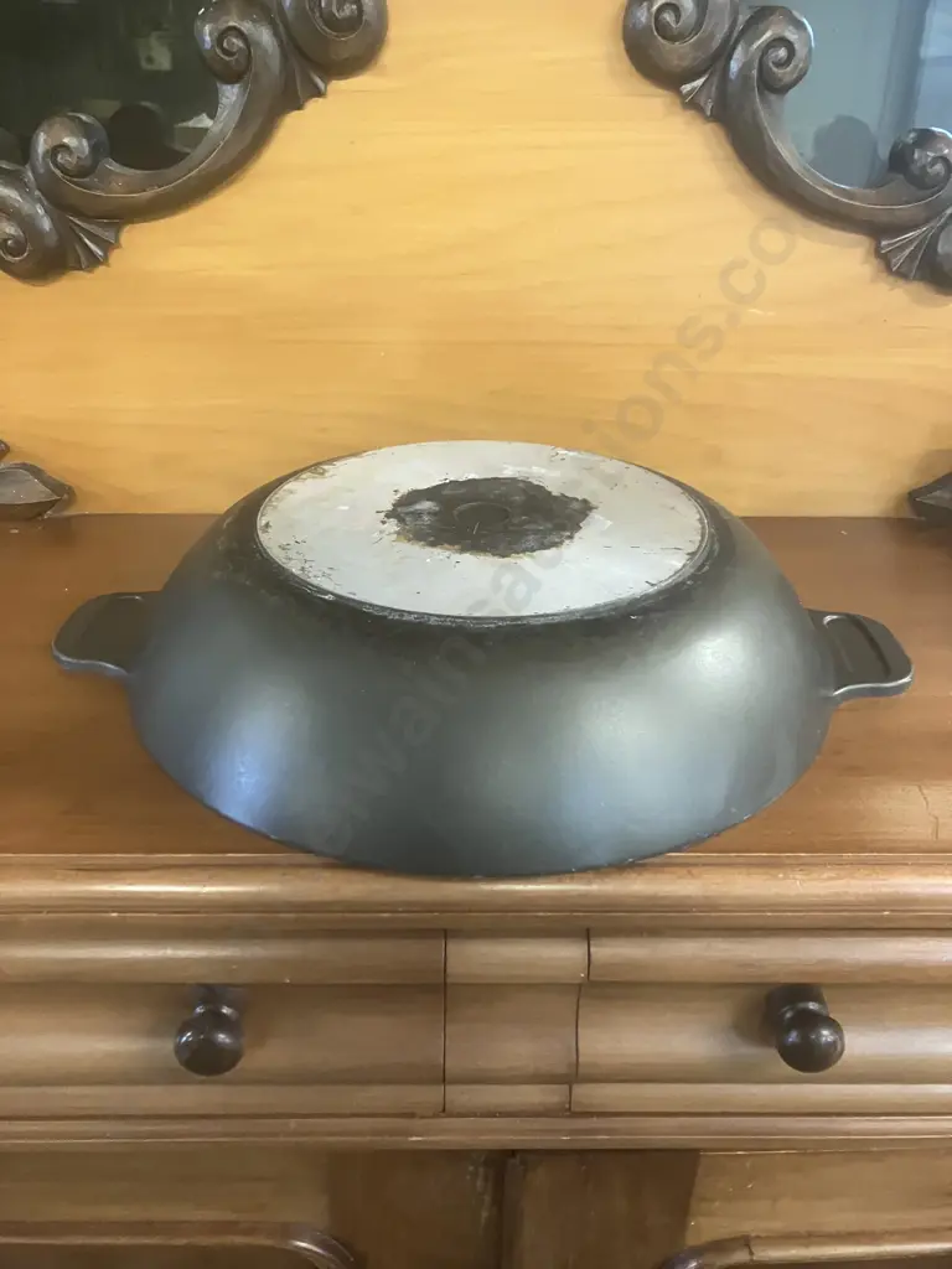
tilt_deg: -28.4
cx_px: 476
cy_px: 634
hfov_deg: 49.7
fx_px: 1027
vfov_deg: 63.4
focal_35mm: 28
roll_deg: -1.3
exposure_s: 1/33
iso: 400
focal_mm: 3.99
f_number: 1.8
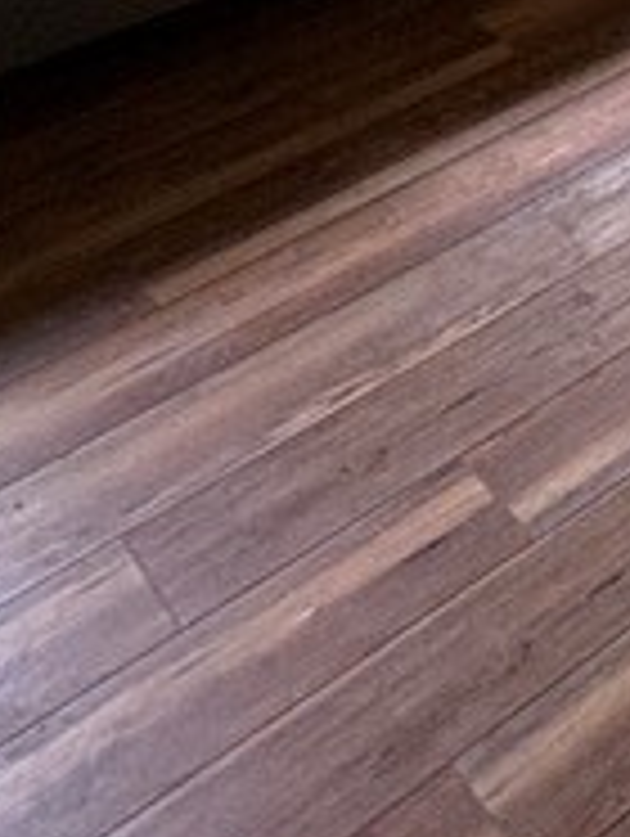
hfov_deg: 16.0
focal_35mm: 77
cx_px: 1161
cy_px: -760
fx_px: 1864
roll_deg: -0.4
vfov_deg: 18.4
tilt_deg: -7.1
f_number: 2.2
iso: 250
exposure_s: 1/60
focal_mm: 2.22
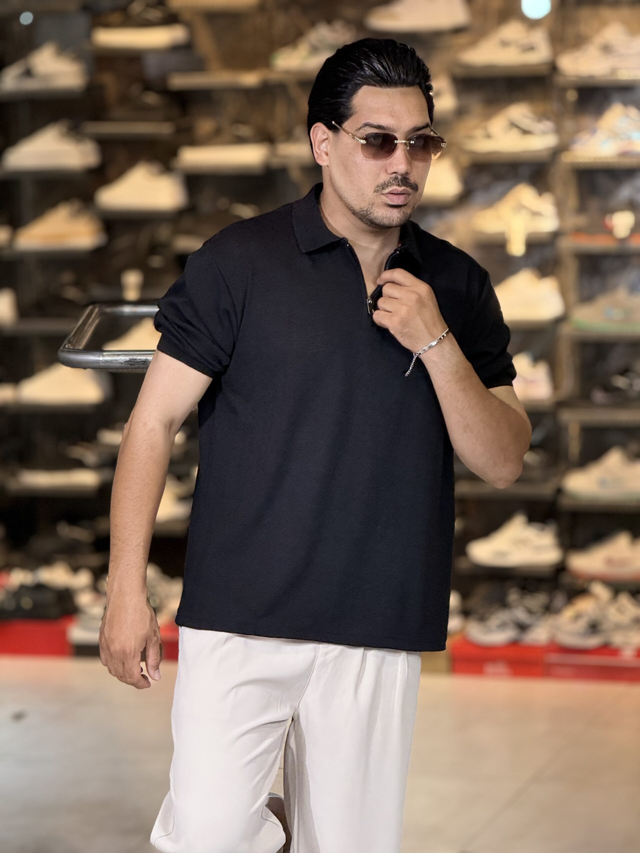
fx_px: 2958
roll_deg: +0.8
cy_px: 426
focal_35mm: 120
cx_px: 320
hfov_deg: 12.3
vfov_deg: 16.4
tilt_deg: -5.9
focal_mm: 15.66
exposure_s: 1/100
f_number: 2.8
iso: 200
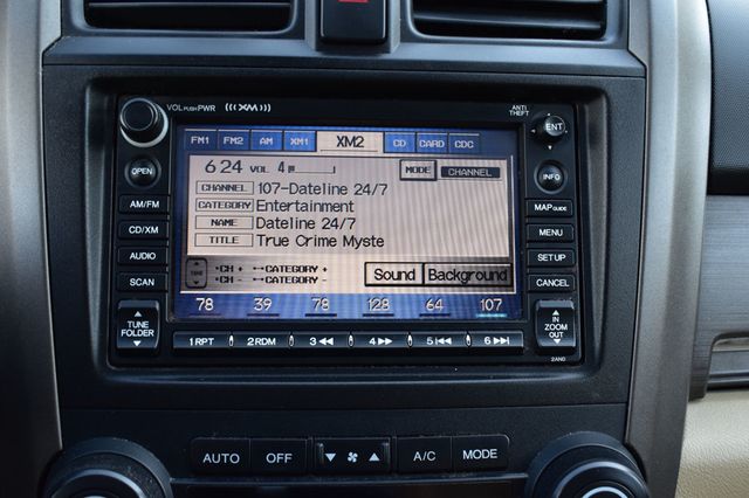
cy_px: 249
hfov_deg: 46.4
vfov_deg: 31.9
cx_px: 374
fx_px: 873
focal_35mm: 42
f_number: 7.1
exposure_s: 1/30
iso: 400
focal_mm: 28
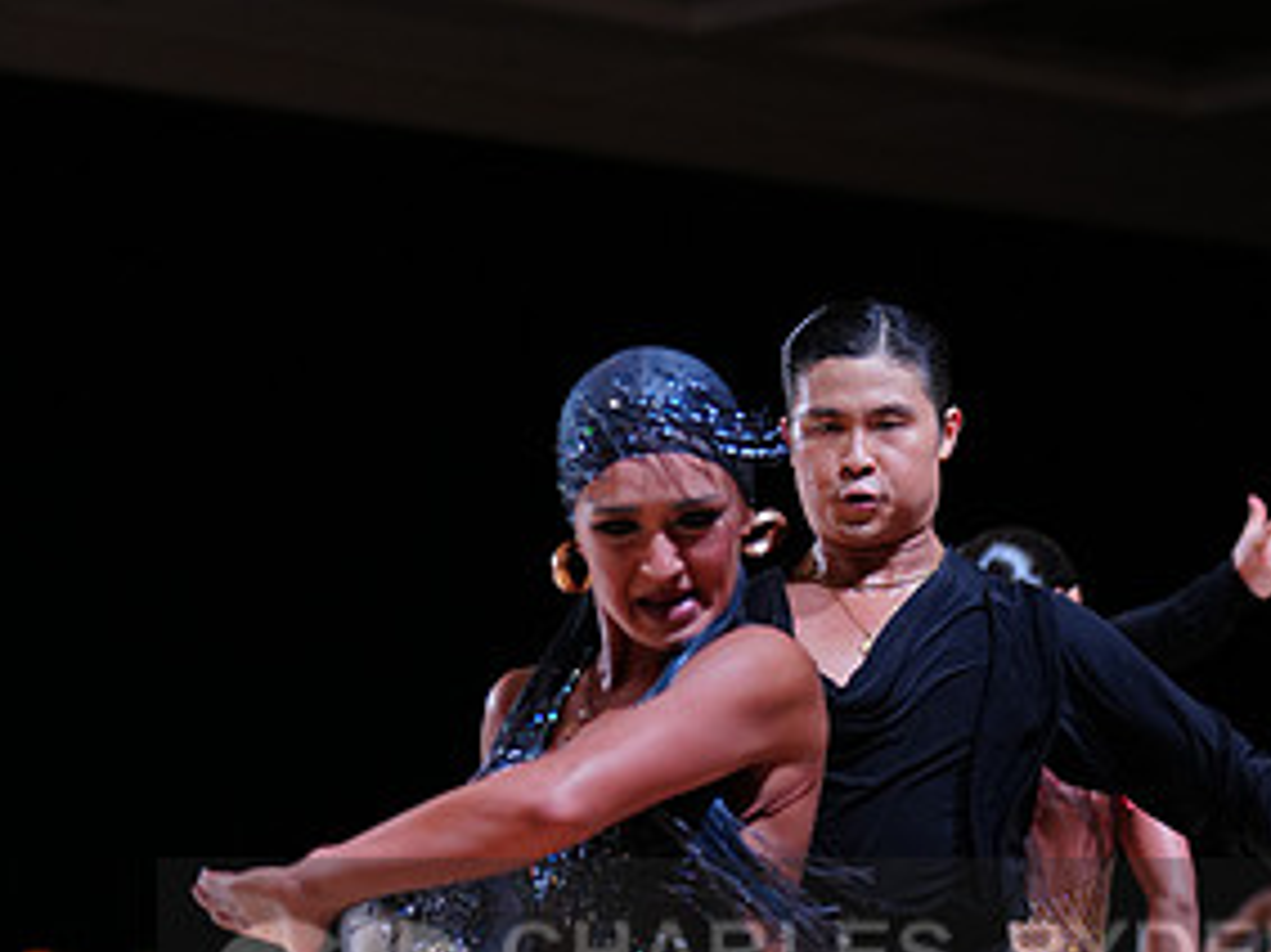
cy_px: 1010
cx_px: 779
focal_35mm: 138
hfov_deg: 14.3
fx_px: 5065
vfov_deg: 10.6
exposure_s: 1/500
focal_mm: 70
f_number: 2.8
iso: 640
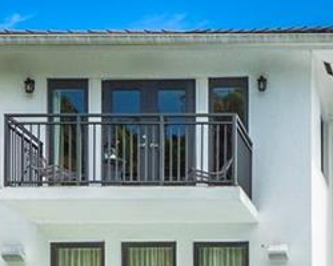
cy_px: 460
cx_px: 441
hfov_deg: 16.7
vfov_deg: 13.1
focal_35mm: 108
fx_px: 1064
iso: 200
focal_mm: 18
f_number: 8
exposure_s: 1/500
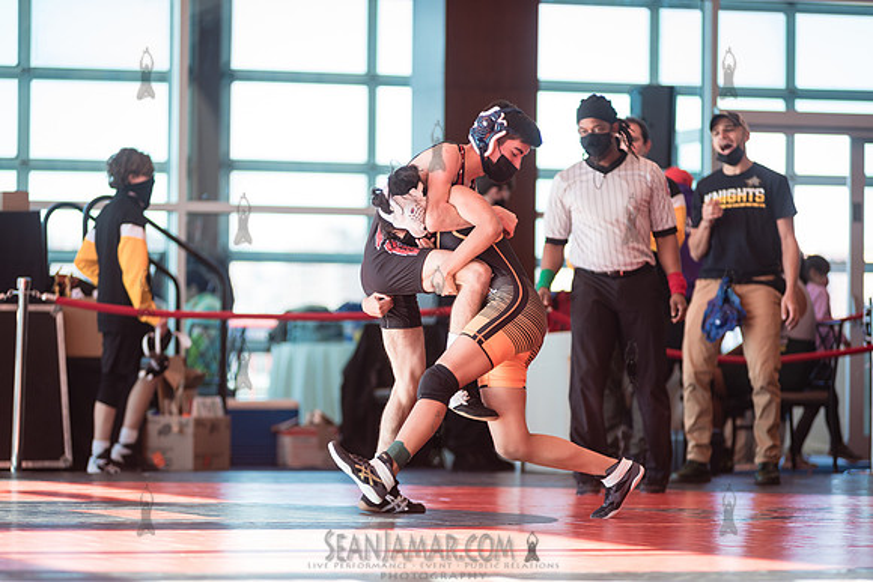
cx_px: 436
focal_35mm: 170
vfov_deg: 8.1
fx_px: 4123
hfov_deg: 12.1
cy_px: 291
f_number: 3.5
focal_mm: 170
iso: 400
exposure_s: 1/400
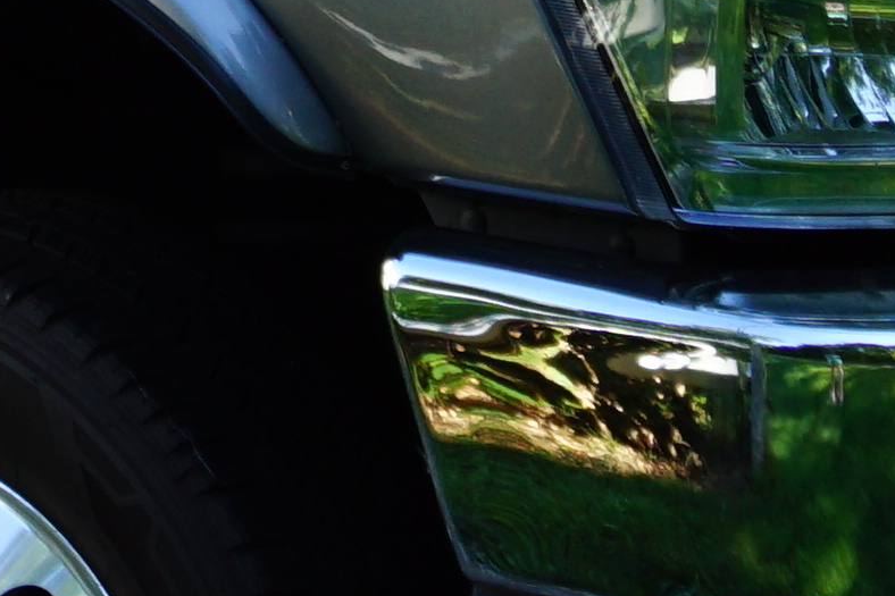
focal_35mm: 240
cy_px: -1083
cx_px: -654
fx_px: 5960
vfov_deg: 5.4
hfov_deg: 8.3
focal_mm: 21
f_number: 5.6
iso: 100
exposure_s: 1/60
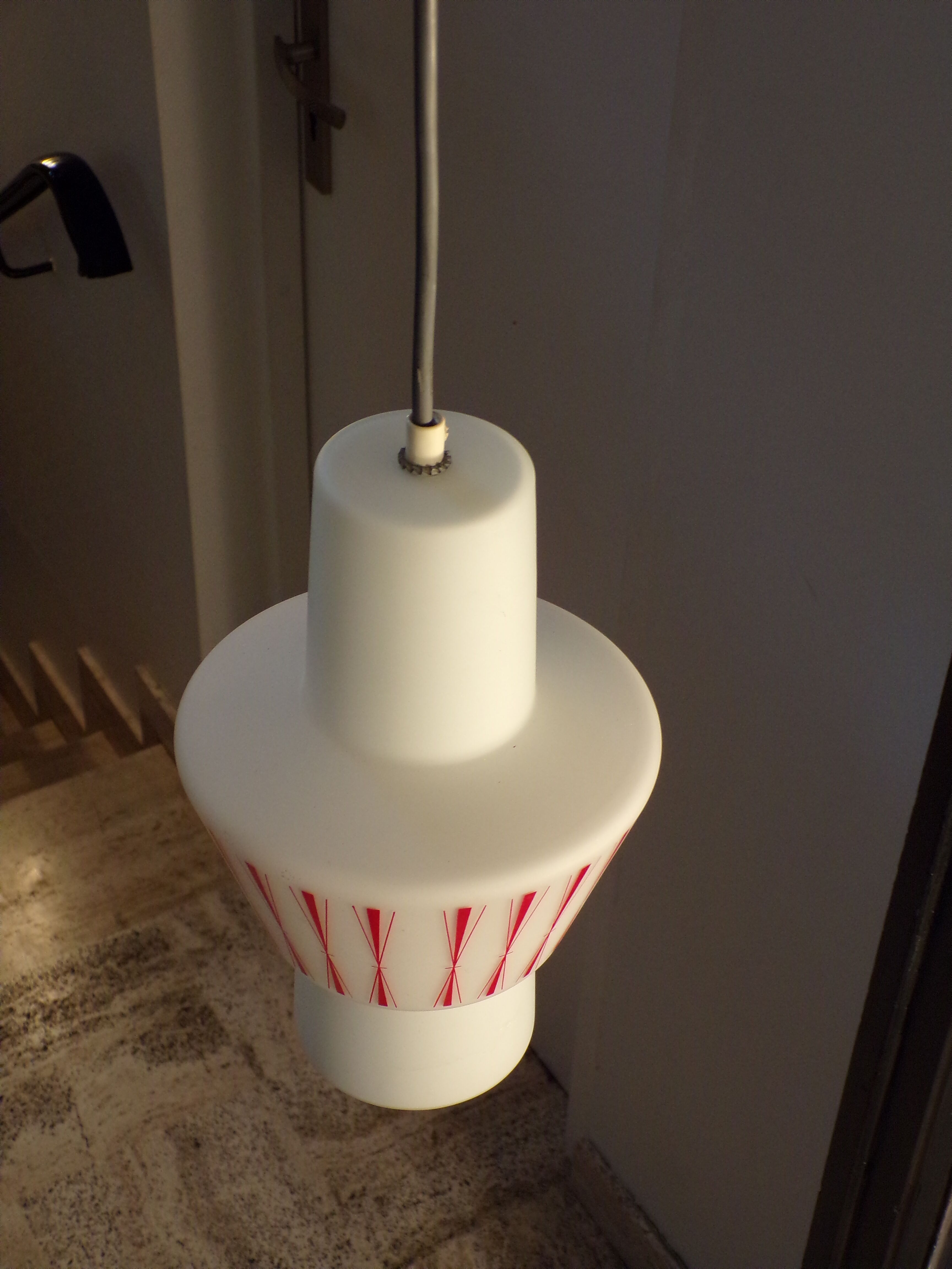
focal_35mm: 49
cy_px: 634
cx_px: 476
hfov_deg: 29.7
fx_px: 1797
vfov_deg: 38.9
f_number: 3.5
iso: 241
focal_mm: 8.7
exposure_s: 1/17
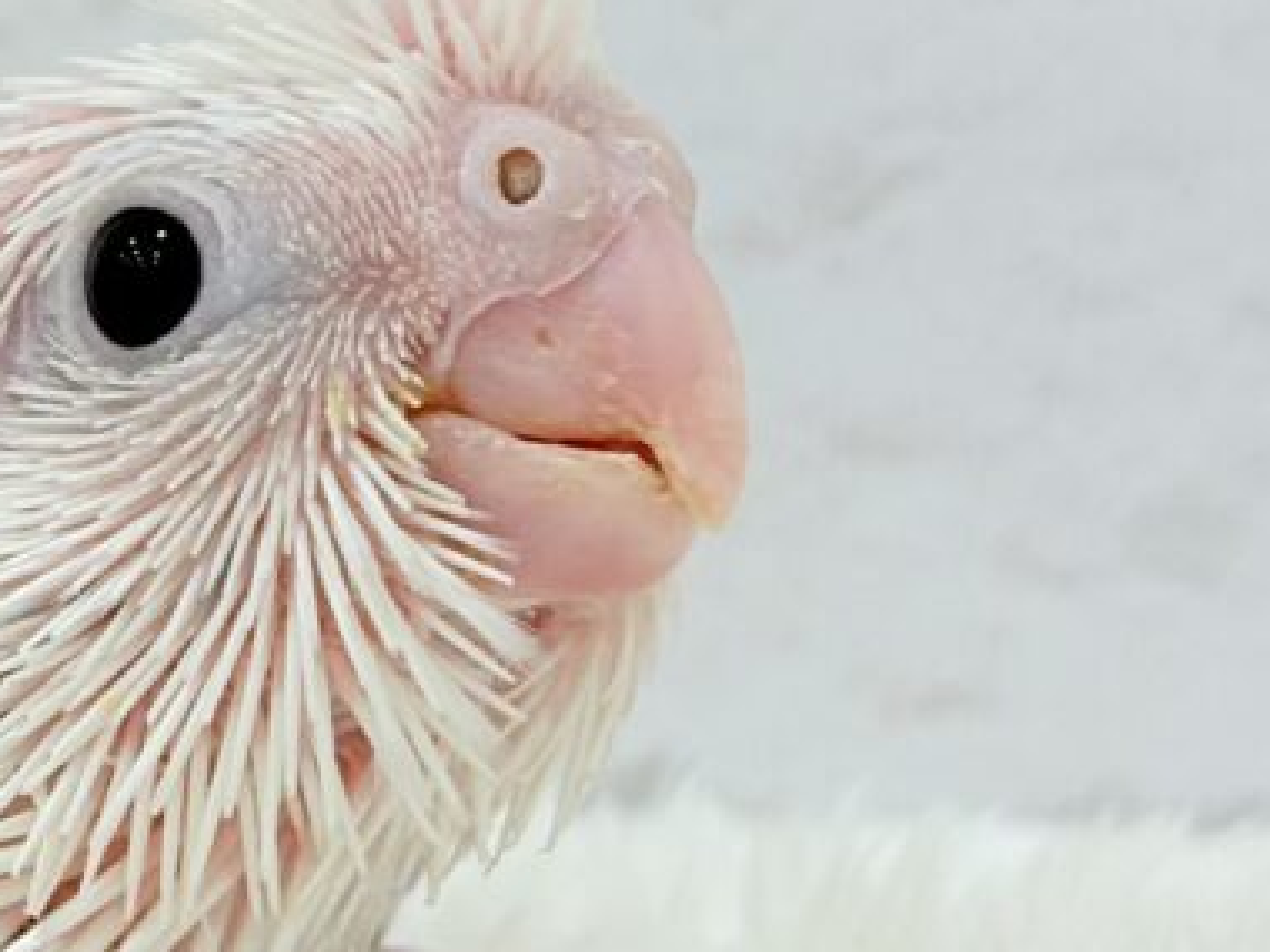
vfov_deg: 9.0
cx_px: -297
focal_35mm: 164
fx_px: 6017
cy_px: 264
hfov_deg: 11.8
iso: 64
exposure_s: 1/100
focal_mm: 5.96
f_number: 1.6
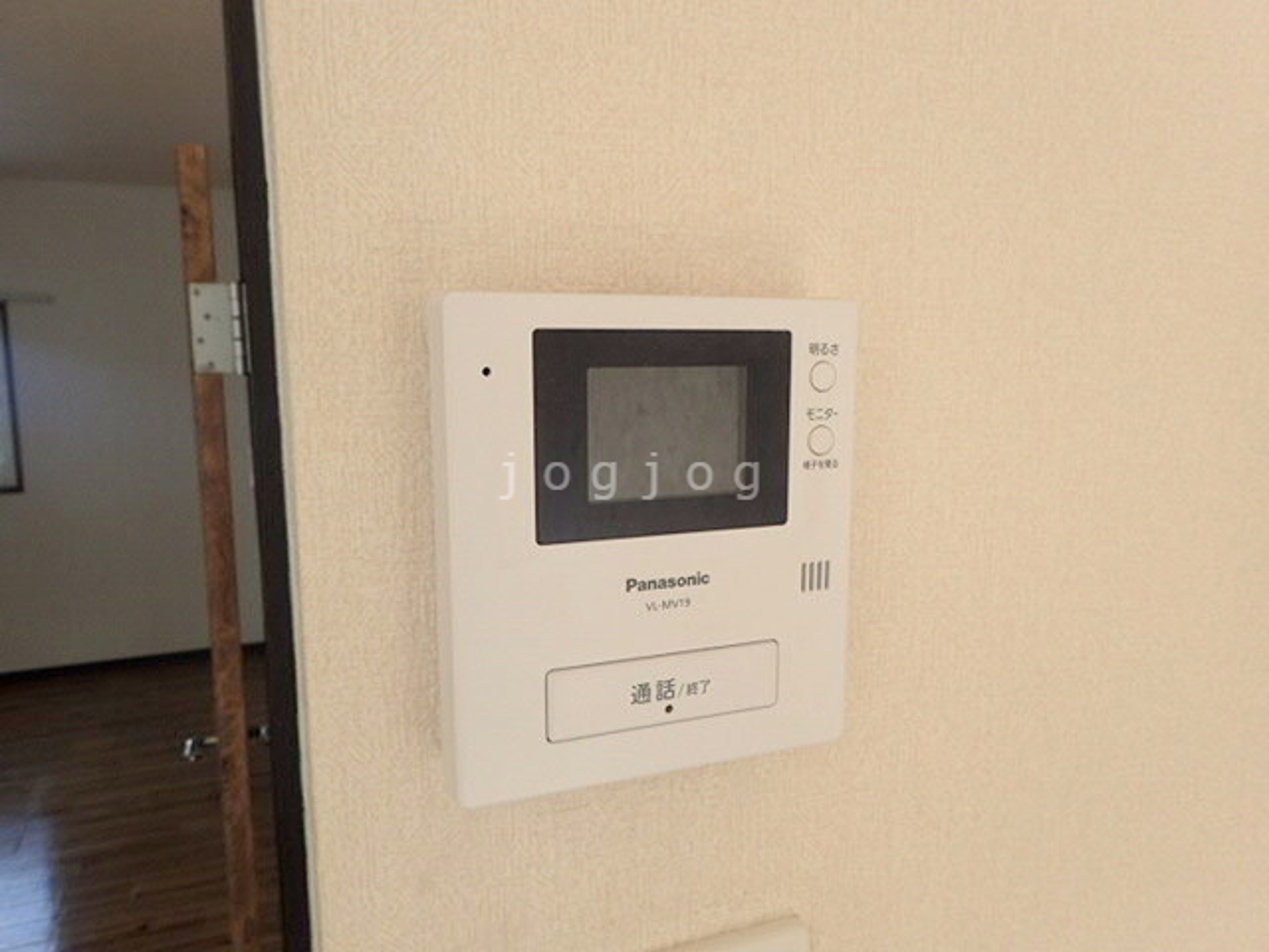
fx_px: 916
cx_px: 634
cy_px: 476
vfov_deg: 54.9
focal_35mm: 25
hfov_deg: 69.4
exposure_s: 1/160
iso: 100
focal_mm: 4.5
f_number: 2.8
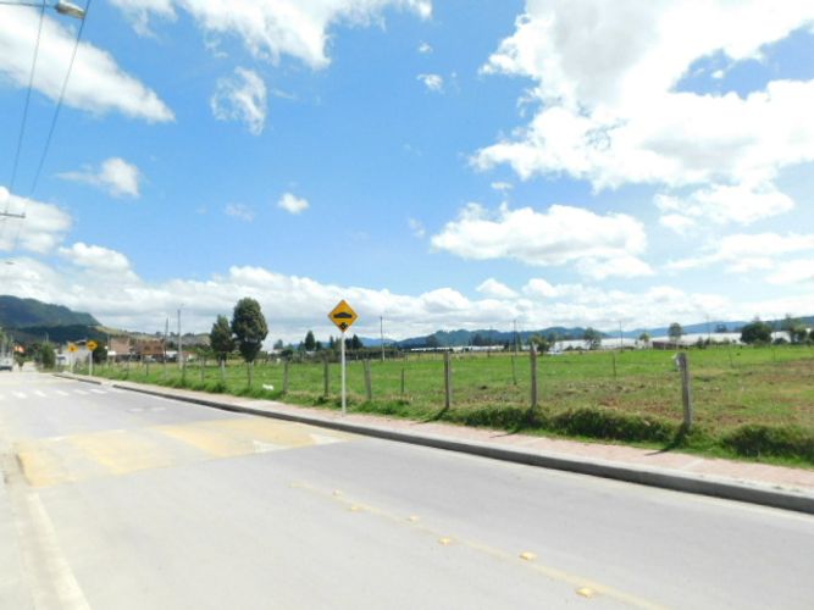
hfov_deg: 73.9
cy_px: 305
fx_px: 541
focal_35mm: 23
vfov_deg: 58.9
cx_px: 407
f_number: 6
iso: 400
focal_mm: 4
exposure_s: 1/1250
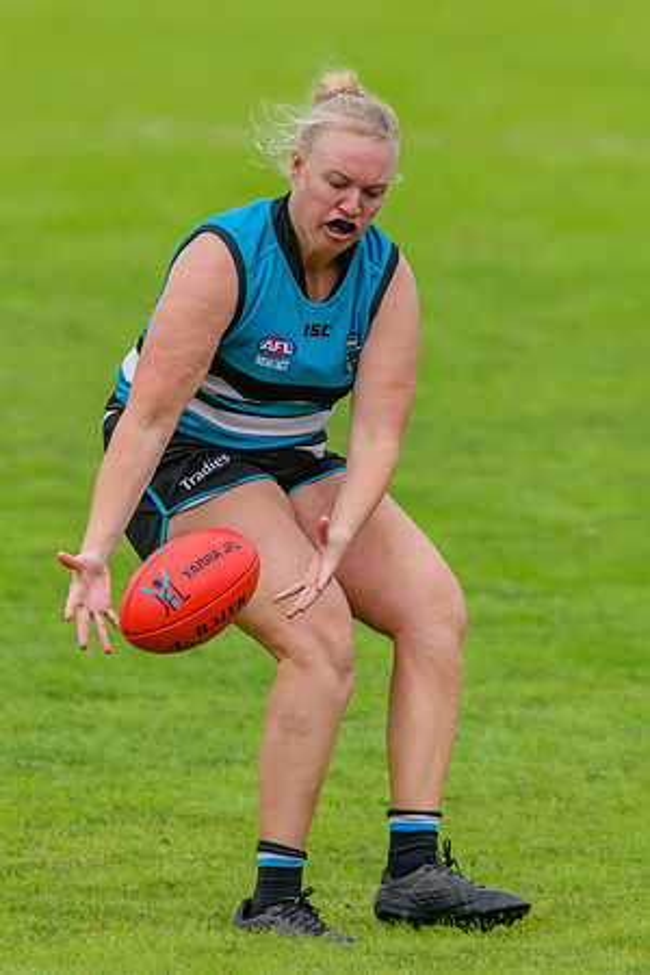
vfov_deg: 2.7
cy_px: 390
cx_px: 277
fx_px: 20465
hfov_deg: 1.8
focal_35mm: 756
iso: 800
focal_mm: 420
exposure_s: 1/1600
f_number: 5.6
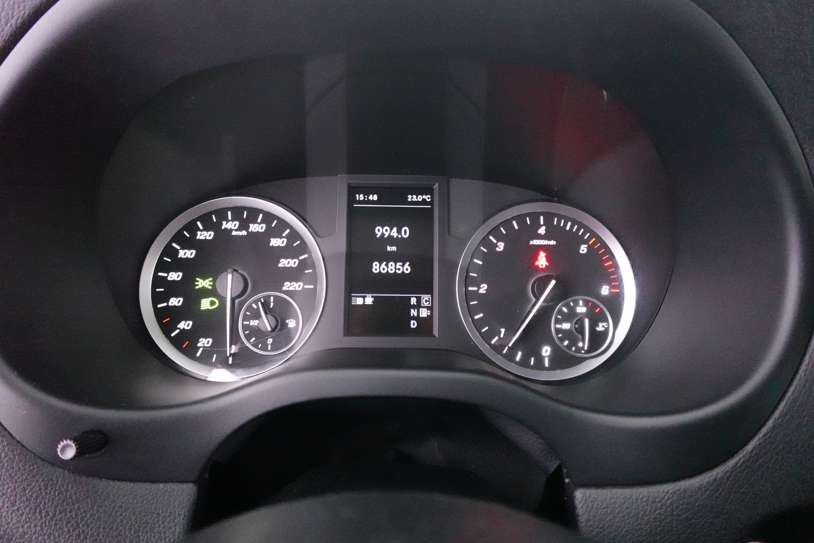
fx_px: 452
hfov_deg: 84.0
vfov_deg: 61.9
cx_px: 407
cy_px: 272
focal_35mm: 20
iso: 6400
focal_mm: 7.6
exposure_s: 1/50
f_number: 2
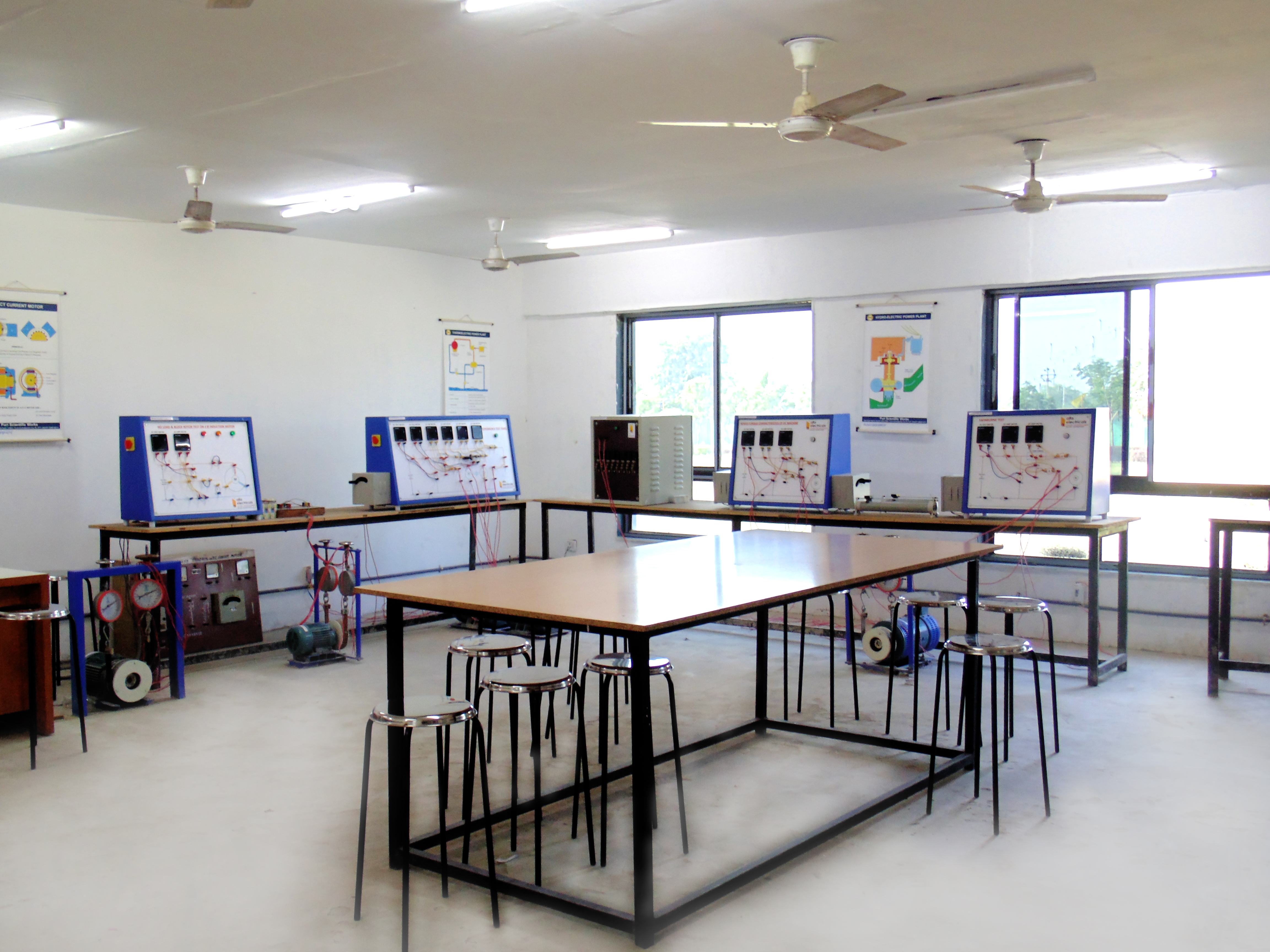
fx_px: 1247
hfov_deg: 54.0
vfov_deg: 41.8
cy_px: 476
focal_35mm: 34
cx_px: 635
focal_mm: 6.1
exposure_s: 1/30
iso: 160
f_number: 3.3
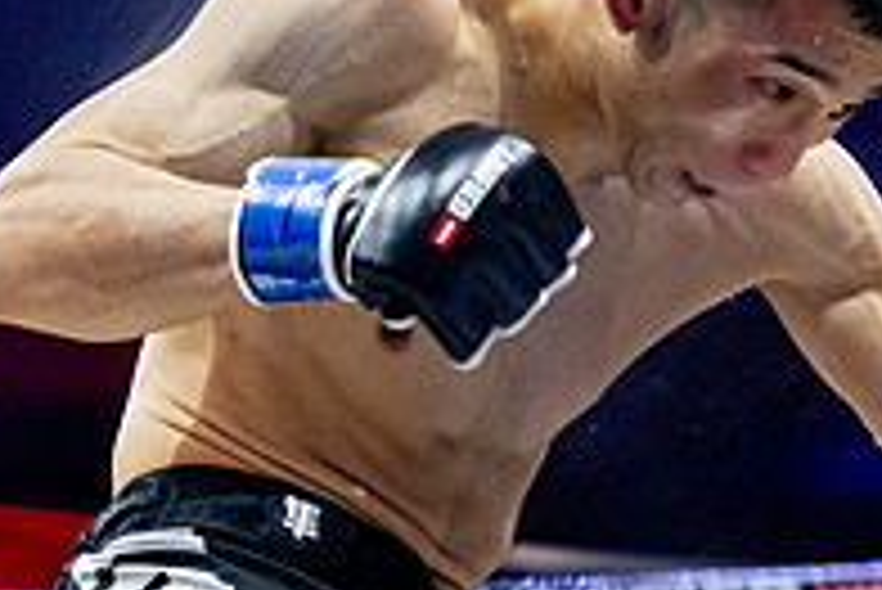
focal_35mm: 197
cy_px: 468
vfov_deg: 7.0
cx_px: 1153
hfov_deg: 10.2
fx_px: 4830
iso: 3200
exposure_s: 1/1250
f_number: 2.8
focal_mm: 63
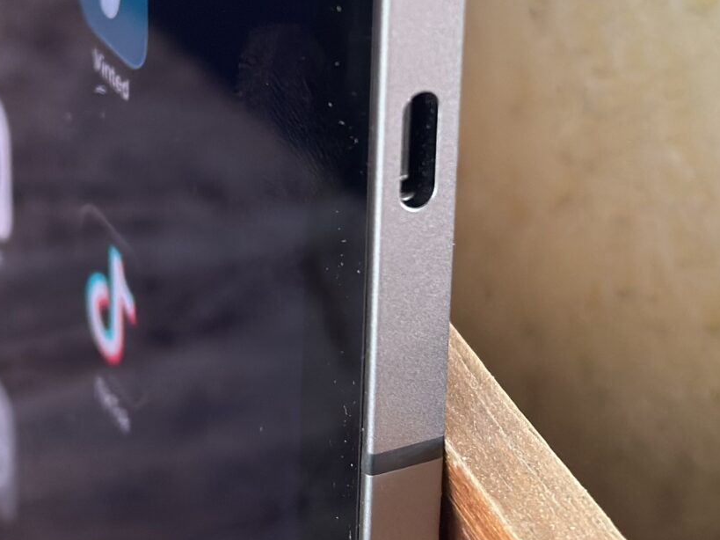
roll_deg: +2.2
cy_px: -43
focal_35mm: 120
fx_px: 2496
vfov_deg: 12.2
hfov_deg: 16.4
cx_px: 260
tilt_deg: -23.1
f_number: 1.78
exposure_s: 1/109
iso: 125
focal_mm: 6.86
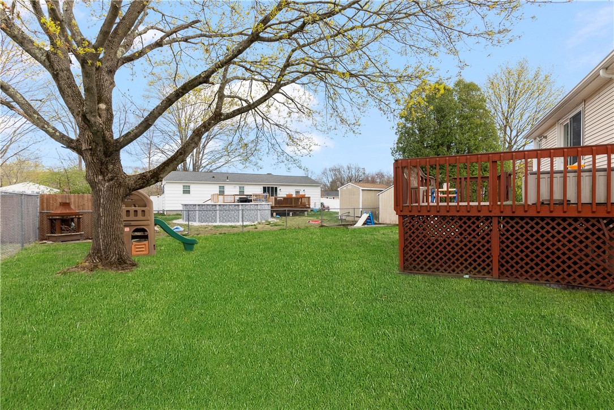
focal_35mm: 17
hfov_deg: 93.3
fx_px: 290
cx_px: 307
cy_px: 205
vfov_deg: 70.5
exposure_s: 1/800
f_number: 7.1
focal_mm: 17
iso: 640
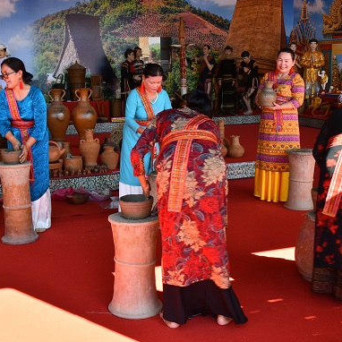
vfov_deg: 32.8
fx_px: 581
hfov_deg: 32.8
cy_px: 164
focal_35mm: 52
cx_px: 180
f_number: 11
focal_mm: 26
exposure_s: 1/80
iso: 400
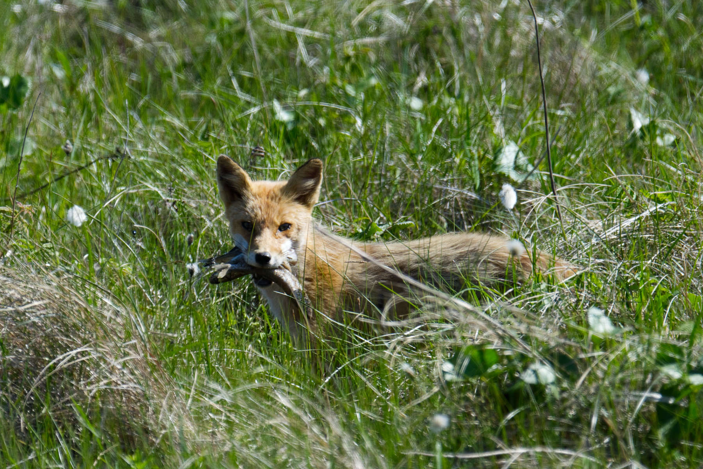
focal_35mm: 574
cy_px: 234
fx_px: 11208
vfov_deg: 2.4
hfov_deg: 3.6
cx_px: 352
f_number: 6.3
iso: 500
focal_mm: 382.5
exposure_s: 1/500
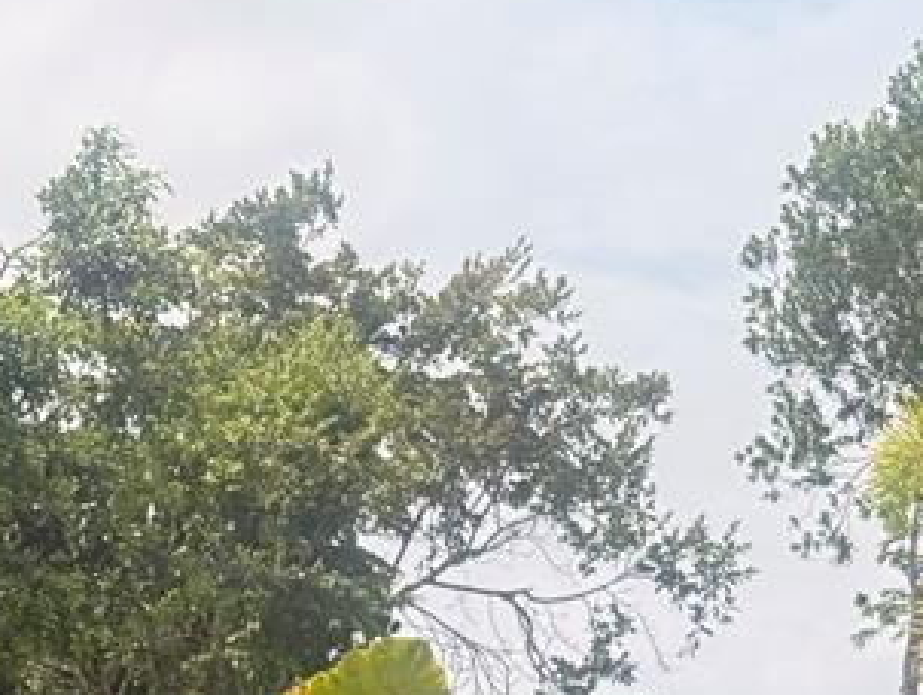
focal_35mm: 162
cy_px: 1027
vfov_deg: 9.0
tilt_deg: +2.0
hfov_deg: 12.2
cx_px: 557
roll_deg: -0.6
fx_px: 4325
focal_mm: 6.76
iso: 80
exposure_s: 1/4878
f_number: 1.78
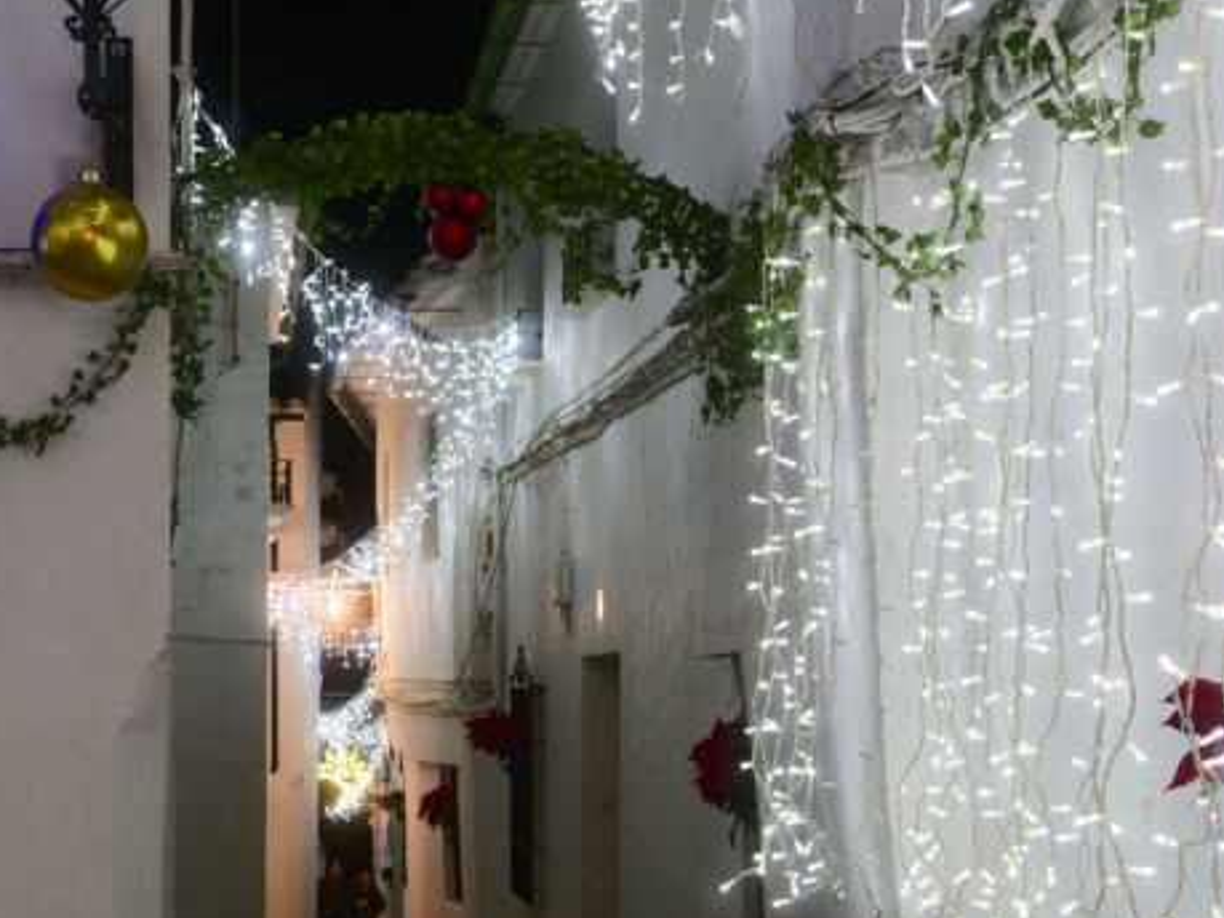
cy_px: 606
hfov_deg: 29.4
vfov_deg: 22.2
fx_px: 2333
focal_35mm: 66
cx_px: 607
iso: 6400
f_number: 11
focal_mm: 45
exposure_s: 1/100
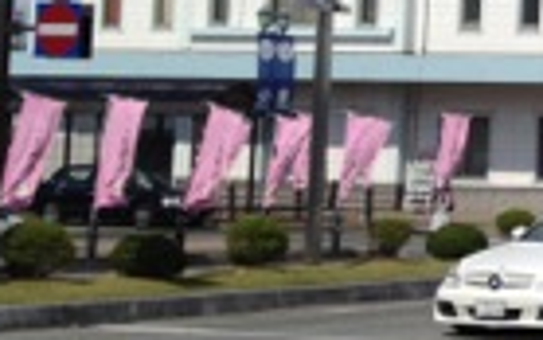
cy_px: 39
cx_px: 1191
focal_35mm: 171
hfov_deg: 10.8
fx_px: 2532
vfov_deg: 7.7
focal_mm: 4.28
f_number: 2.4
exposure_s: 1/3690
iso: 64
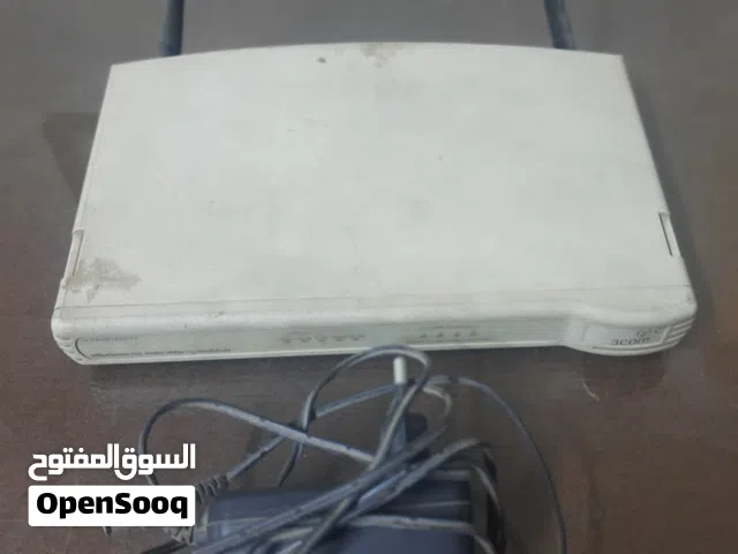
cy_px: 277
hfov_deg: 71.6
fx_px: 512
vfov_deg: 56.8
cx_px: 369
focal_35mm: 24
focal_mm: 5.23
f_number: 1.8
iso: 400
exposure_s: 1/25
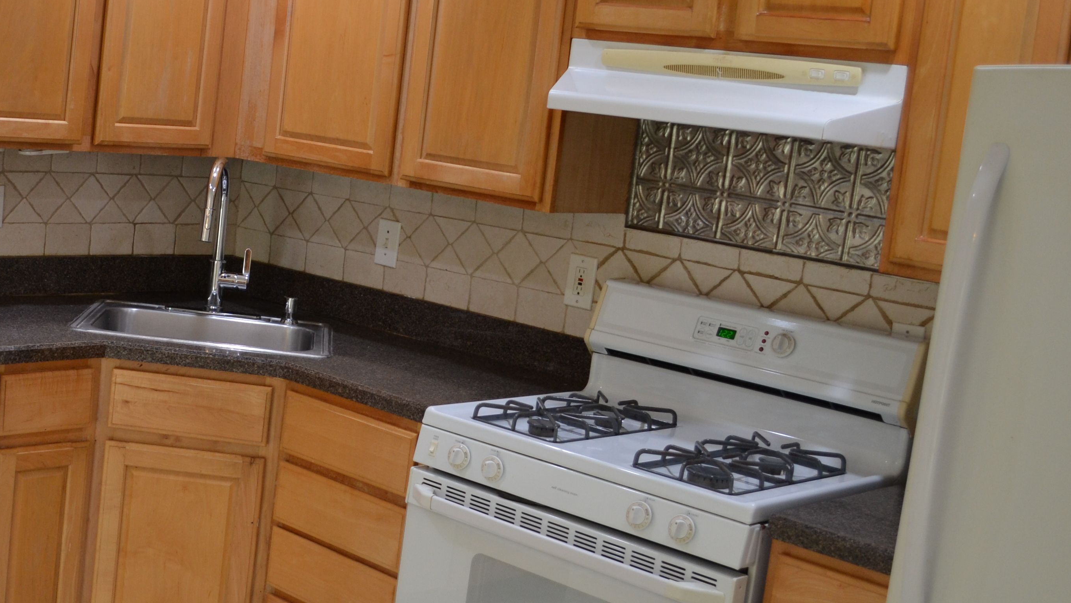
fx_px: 1505
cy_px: 270
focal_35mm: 53
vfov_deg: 22.6
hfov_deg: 37.7
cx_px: 209
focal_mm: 20
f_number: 4
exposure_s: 1/60
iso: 400
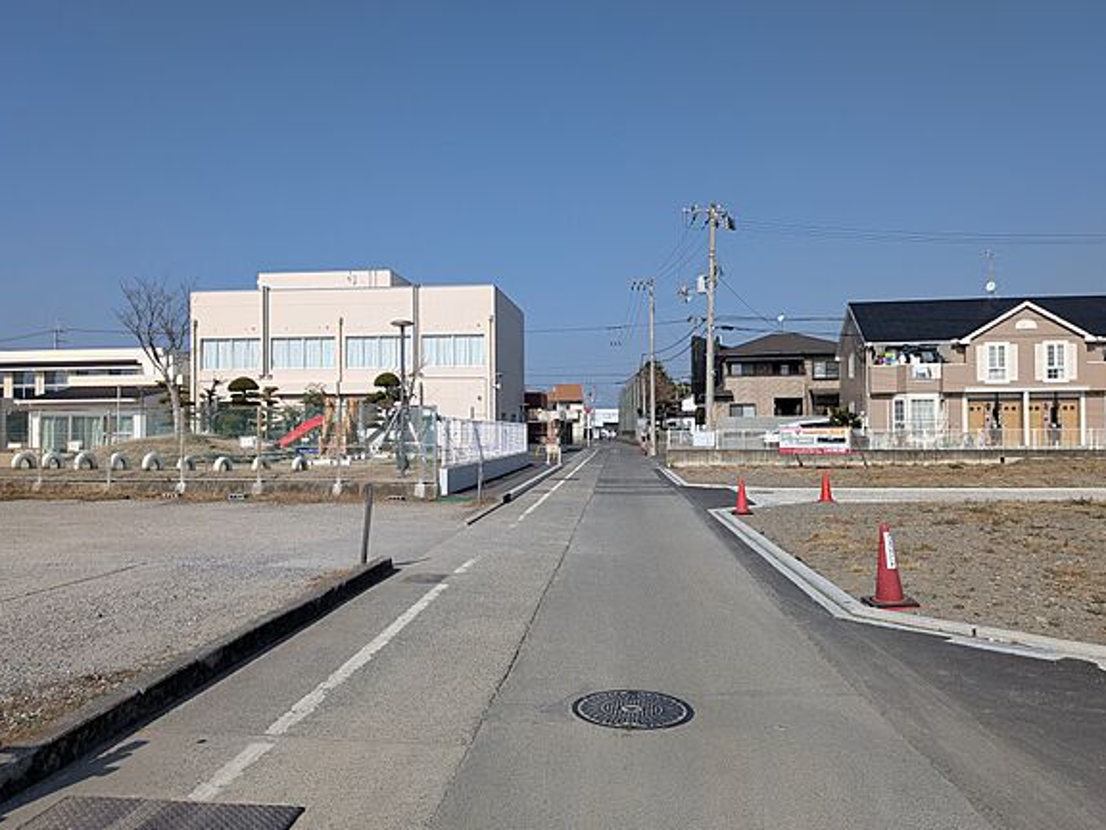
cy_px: 417
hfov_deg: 69.4
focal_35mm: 25
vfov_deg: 54.9
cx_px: 557
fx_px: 799
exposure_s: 1/2924
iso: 27
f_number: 1.7
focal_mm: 4.53
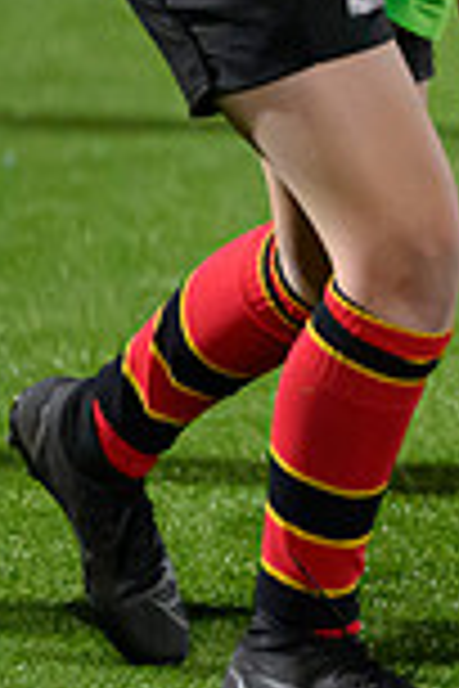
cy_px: -94
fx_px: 20806
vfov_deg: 1.9
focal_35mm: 1088
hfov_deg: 1.3
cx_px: 1693
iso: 6400
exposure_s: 1/1250
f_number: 3.2
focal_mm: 200
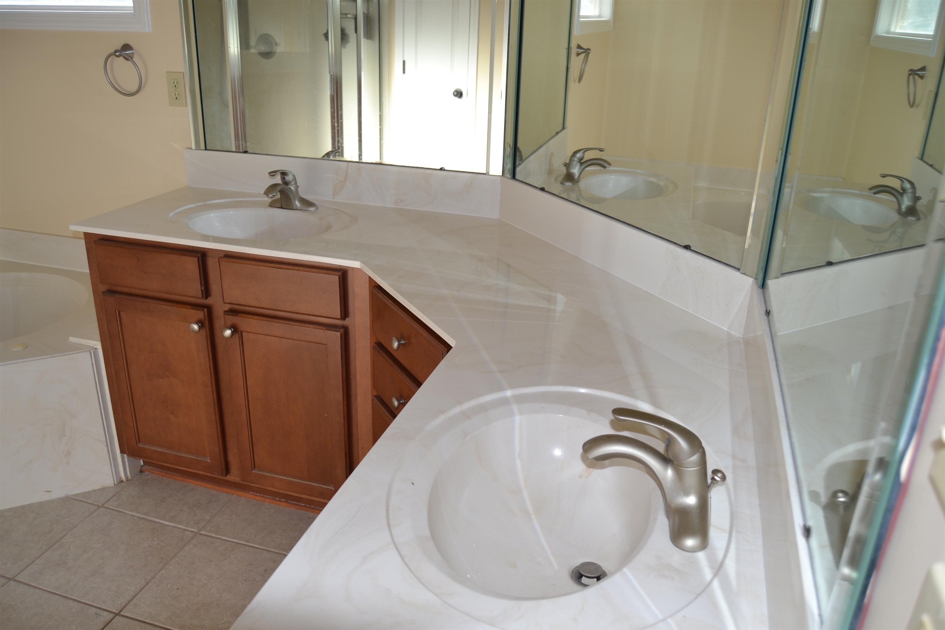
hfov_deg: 67.4
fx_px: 709
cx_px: 472
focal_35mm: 27
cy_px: 315
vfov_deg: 47.9
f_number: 4
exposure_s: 1/125
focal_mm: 18
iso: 100
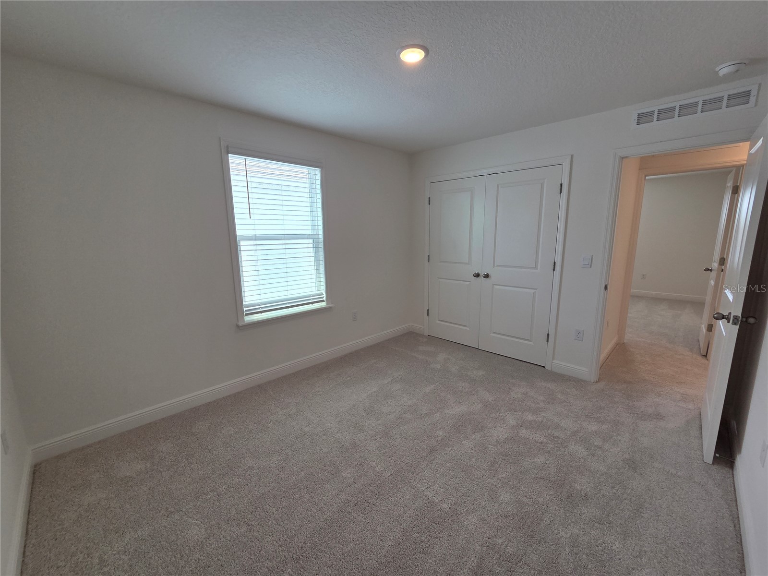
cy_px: 288
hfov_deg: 106.2
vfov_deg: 89.9
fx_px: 288
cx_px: 384
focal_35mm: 13
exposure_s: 1/120
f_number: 2.2
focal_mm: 2.2
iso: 64
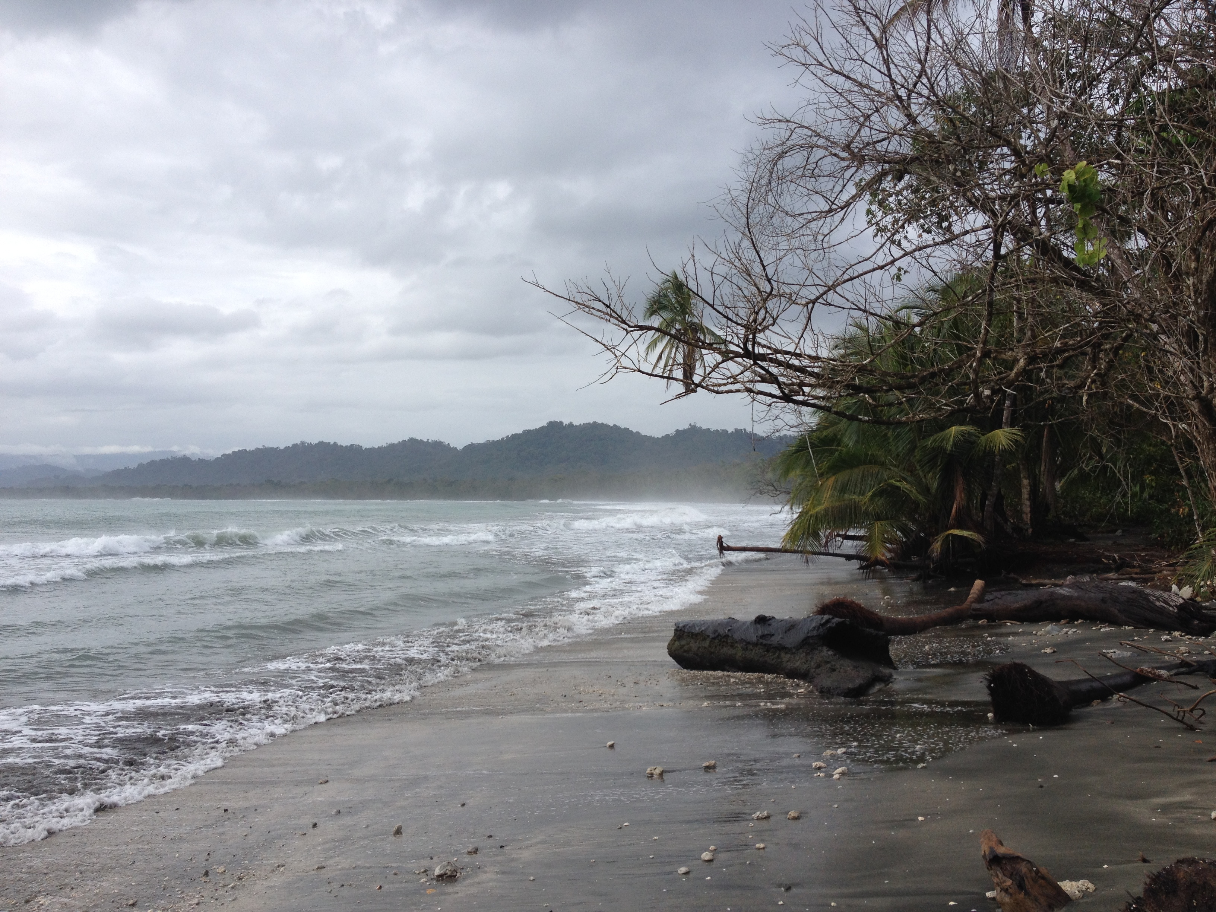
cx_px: 608
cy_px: 456
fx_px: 1229
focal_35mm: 35
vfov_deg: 40.7
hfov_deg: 52.6
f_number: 2.4
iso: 50
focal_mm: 4.28
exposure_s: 1/1623
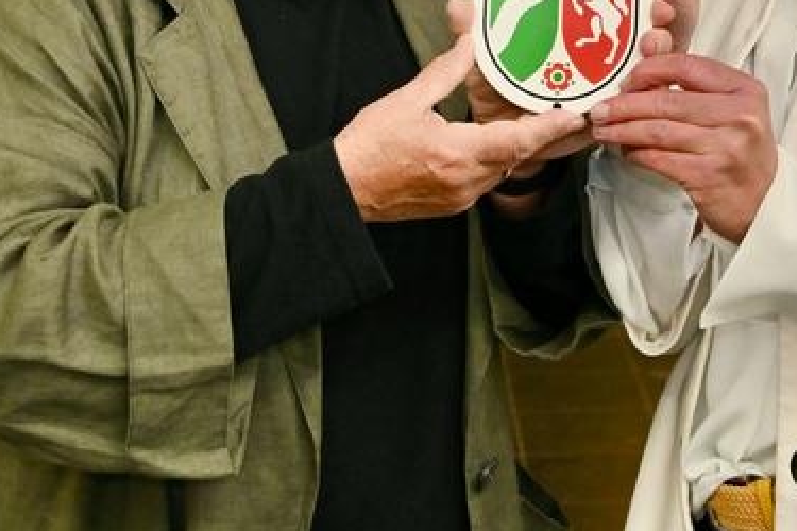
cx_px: 425
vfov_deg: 13.3
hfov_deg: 20.8
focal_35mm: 98
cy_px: -228
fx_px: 2169
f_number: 5.6
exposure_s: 1/100
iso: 1000
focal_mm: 34
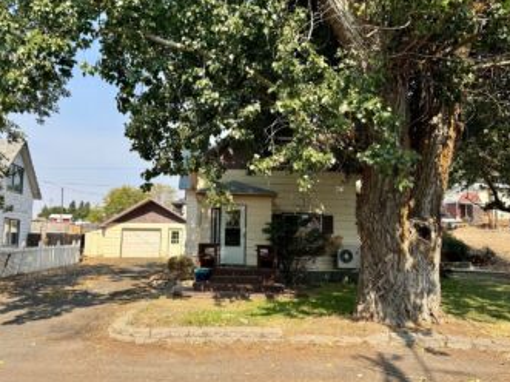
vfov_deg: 48.2
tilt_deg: +4.8
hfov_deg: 61.6
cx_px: 233
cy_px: 197
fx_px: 427
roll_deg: -1.9
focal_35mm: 29
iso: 80
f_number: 1.78
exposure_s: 1/2833
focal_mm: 6.76
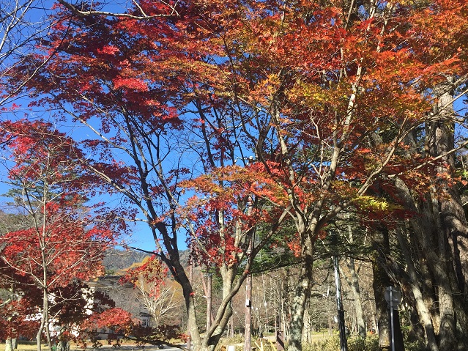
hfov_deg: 50.0
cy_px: 139
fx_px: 500
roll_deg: +0.6
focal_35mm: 37
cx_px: 271
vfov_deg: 38.5
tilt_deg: +22.2
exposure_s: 1/628
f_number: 2.2
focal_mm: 4.15
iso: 32
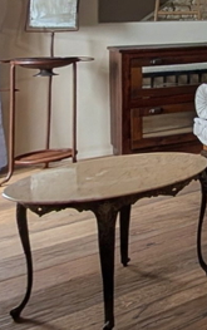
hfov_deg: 13.1
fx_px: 522
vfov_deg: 32.2
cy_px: -4
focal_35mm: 58
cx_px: 552
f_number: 1.7
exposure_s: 1/136
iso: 67
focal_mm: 2.02
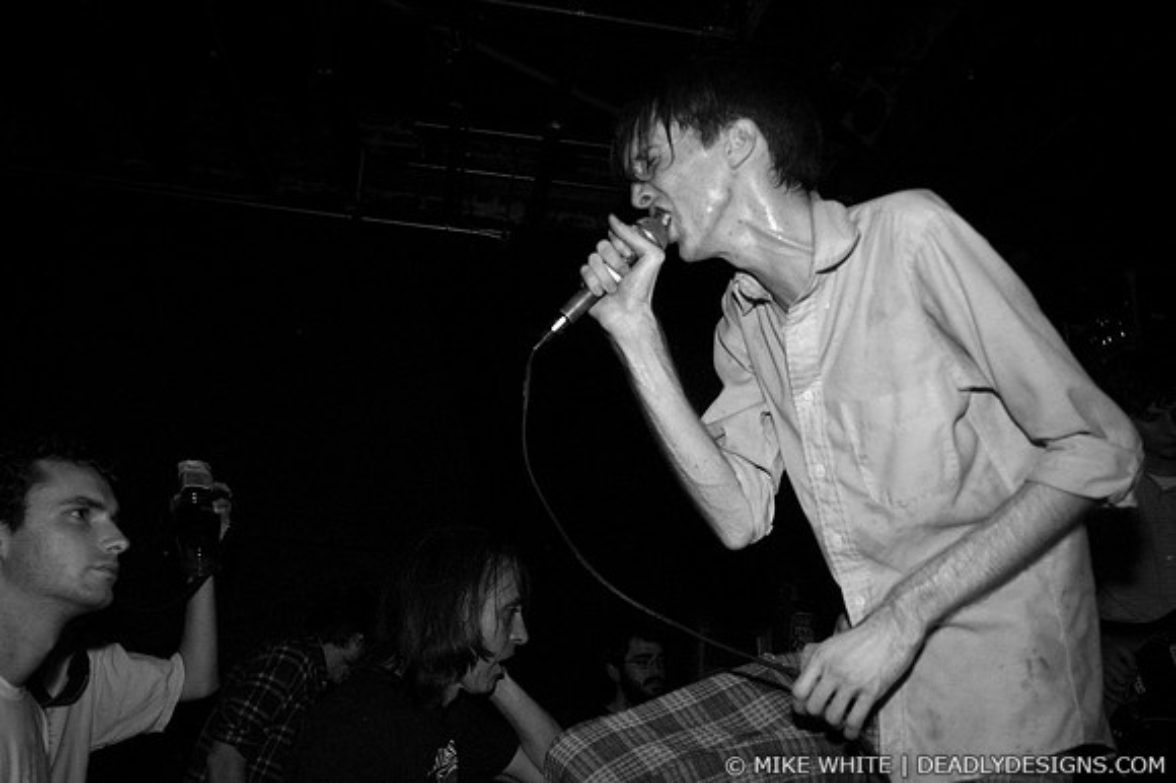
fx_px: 979
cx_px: 588
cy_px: 392
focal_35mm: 30
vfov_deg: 43.6
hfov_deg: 62.0
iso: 1600
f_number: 2.8
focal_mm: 20
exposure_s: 1/30
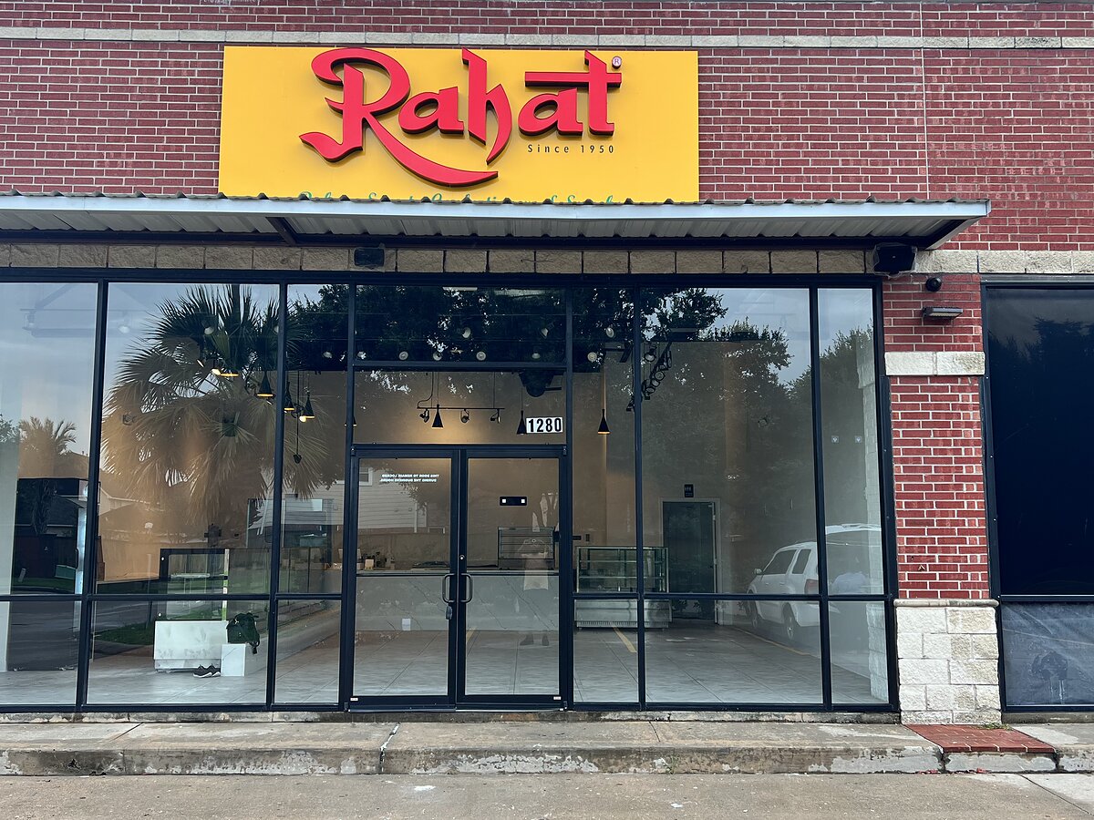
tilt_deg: +7.4
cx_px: 547
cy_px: 410
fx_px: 822
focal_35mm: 26
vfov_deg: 53.1
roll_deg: -0.5
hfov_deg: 67.3
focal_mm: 5.7
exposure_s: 1/377
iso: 50
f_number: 1.5
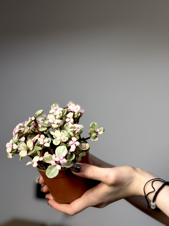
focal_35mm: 48
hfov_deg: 30.3
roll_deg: -1.2
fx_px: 312
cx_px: 84
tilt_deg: -1.7
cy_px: 113
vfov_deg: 39.7
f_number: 1.78
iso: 50
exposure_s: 1/100
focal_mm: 6.76
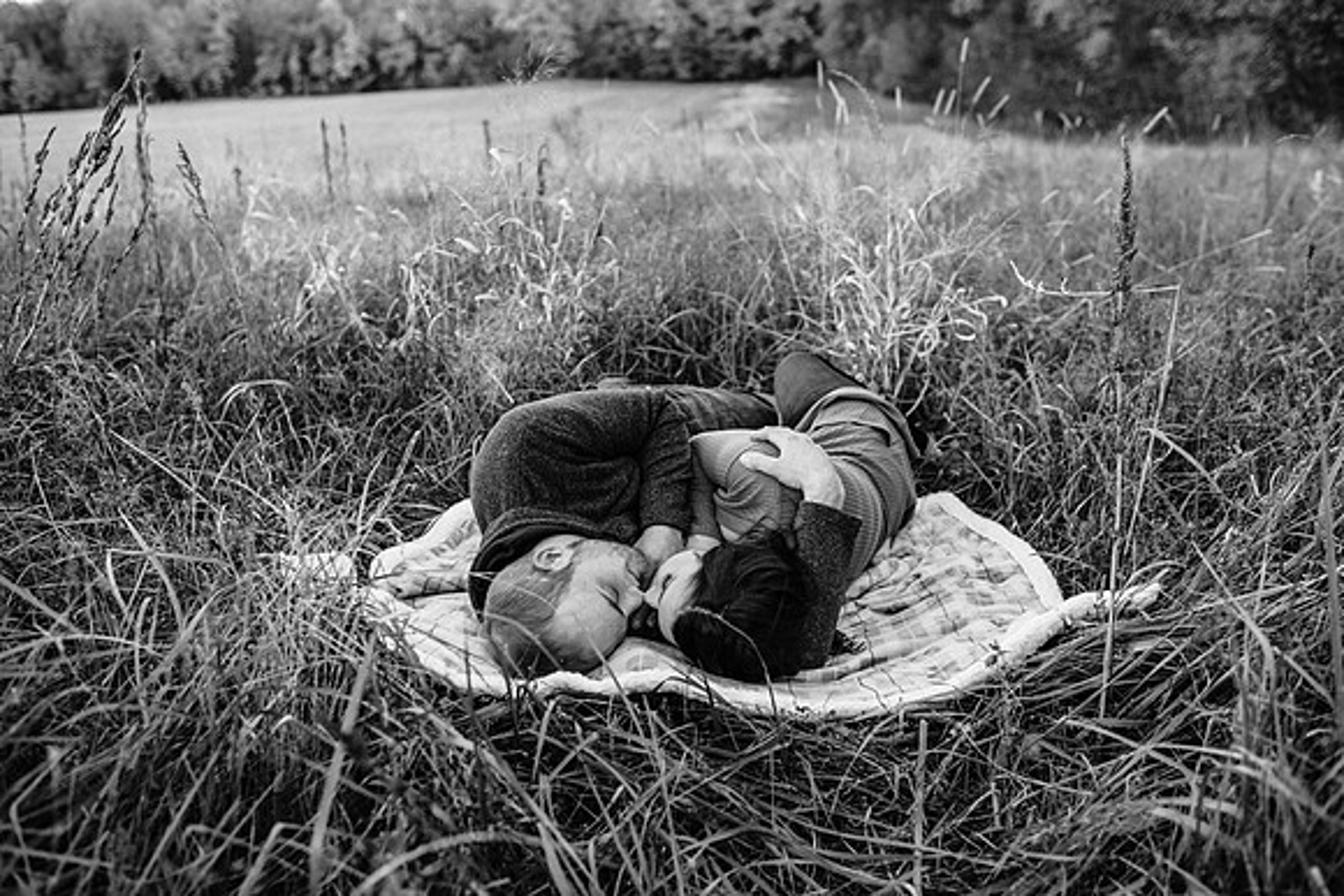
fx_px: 1307
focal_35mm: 35
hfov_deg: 54.4
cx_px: 672
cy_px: 448
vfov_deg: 37.9
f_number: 2.8
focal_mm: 35
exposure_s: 1/200
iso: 200
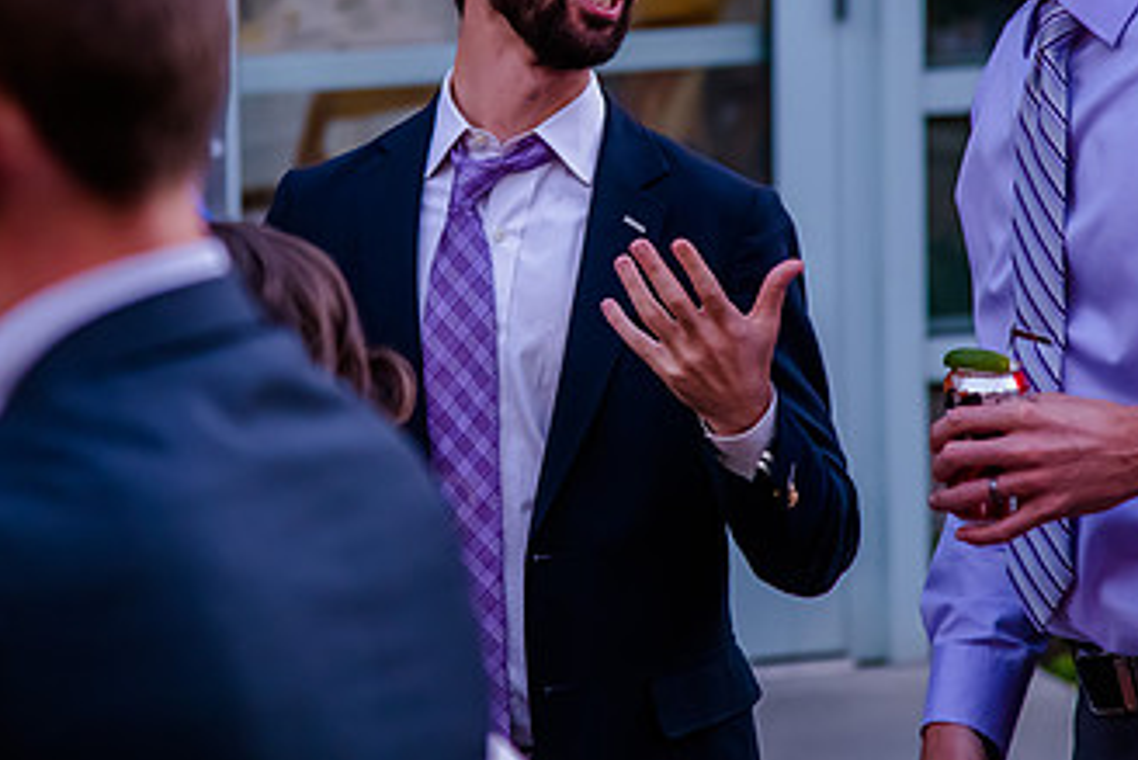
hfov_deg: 9.7
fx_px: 6704
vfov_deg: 6.5
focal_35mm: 212
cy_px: 127
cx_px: 503
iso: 3200
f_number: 4
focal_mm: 120
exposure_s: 1/640
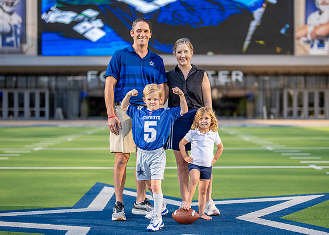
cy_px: 117
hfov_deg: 30.9
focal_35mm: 64
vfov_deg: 22.3
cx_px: 170
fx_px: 595
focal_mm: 50
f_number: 1.2
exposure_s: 1/4000
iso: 125
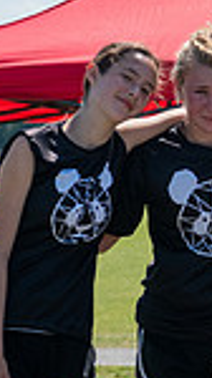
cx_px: 507
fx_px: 3289
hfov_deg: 3.6
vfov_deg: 6.6
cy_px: 240
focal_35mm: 328
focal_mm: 66
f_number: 6.3
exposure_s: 1/2000
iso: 560
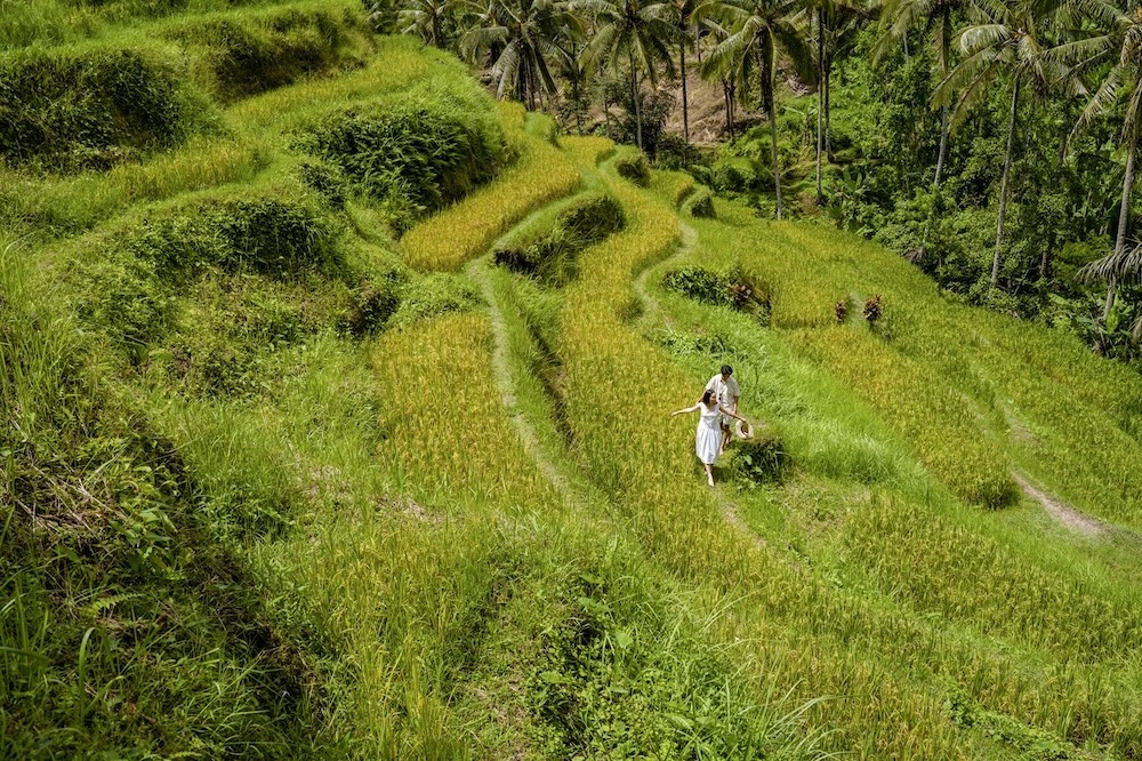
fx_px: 1015
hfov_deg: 58.7
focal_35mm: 32
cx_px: 571
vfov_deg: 41.1
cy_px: 380
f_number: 5
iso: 200
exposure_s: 1/2000
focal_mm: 32
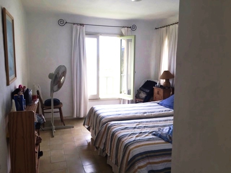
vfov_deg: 48.2
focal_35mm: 29
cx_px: 116
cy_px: 86
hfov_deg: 61.7
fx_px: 194
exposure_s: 1/191
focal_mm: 4.15
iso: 32
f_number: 2.2
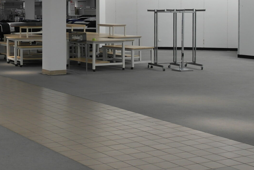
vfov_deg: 16.9
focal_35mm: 80
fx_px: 564
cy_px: 27
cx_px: 40
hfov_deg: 24.8
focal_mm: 22
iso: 400
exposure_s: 1/80
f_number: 3.5
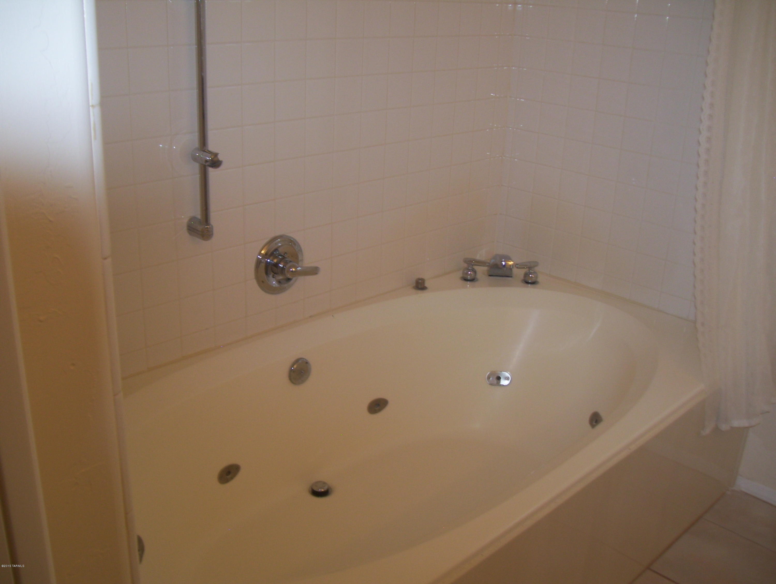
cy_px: 292
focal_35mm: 36
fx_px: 808
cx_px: 388
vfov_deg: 39.7
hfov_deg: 51.3
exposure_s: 1/60
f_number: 2.7
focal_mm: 6
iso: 80
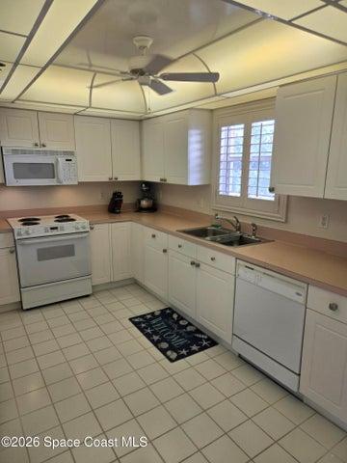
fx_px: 307
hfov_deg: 58.9
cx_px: 174
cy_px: 232
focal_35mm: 23
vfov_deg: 73.9
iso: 50
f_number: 1.8
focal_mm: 5.4
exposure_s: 1/120
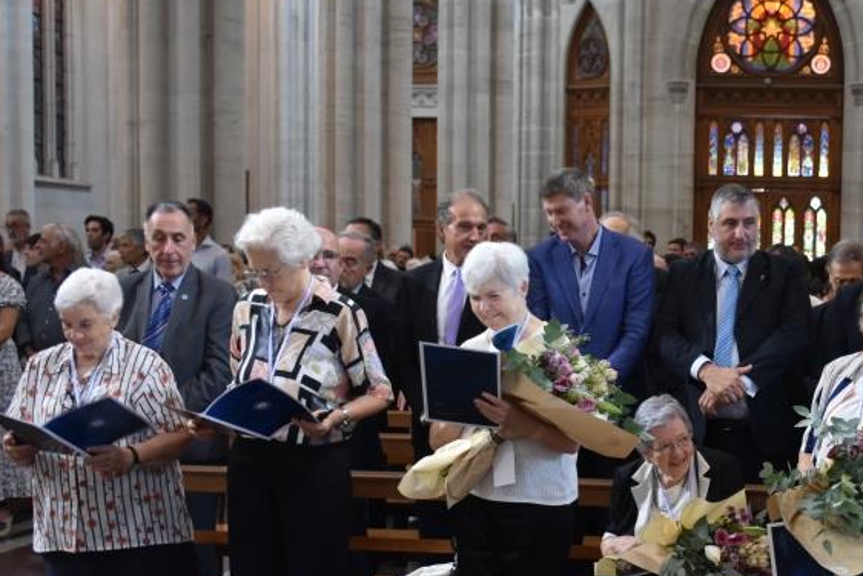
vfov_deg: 21.5
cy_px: 382
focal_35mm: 63
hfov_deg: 30.7
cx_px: 757
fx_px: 1508
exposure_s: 1/15
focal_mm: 23
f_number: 3.8
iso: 1250
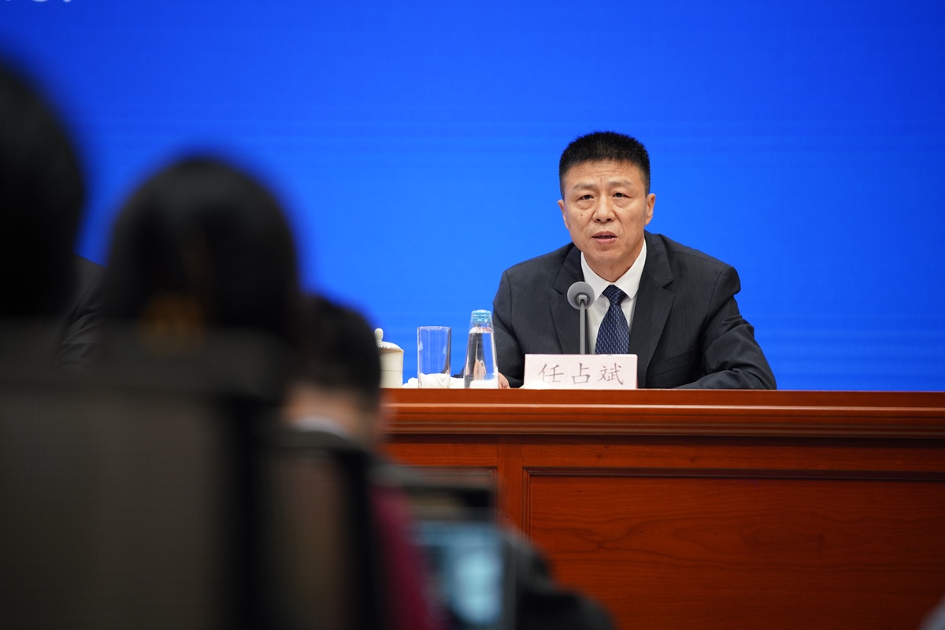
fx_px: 5250
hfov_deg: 10.3
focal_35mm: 200
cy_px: 315
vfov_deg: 6.9
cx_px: 472
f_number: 2.8
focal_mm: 200
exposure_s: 1/160
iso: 800
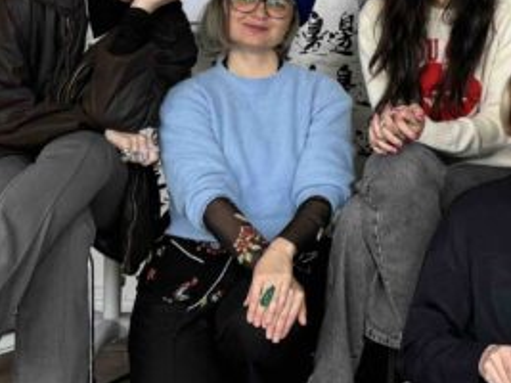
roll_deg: -1.0
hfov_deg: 18.9
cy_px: -40
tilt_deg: +2.5
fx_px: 1357
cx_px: 758
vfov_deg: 15.6
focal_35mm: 92
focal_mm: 6.76
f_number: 1.78
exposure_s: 1/100
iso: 64
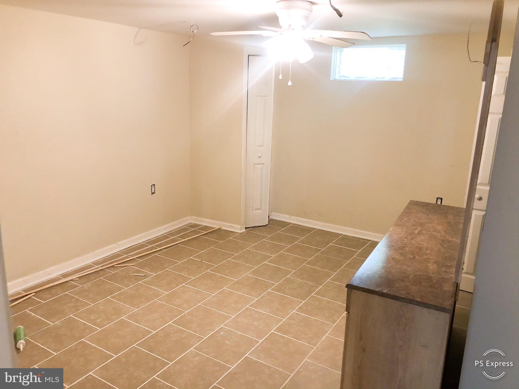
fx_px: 420
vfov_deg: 49.7
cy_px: 194
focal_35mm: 28
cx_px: 260
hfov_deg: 63.4
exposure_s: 1/12
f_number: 1.8
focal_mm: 3.99
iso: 100
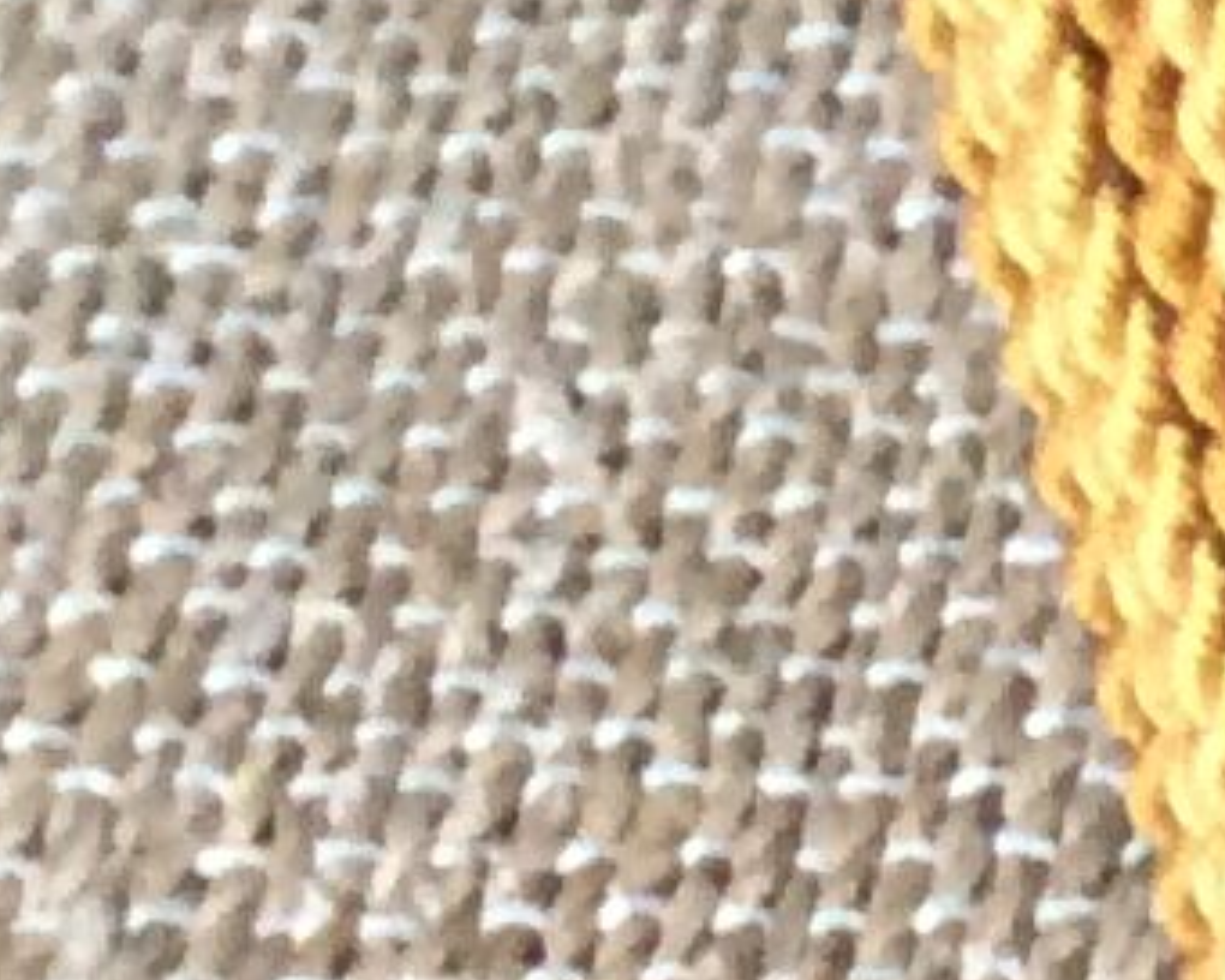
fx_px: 8629
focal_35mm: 238
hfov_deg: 6.8
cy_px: 3329
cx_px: 4478
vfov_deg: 5.9
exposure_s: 1/25
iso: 160
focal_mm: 3.3
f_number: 2.4
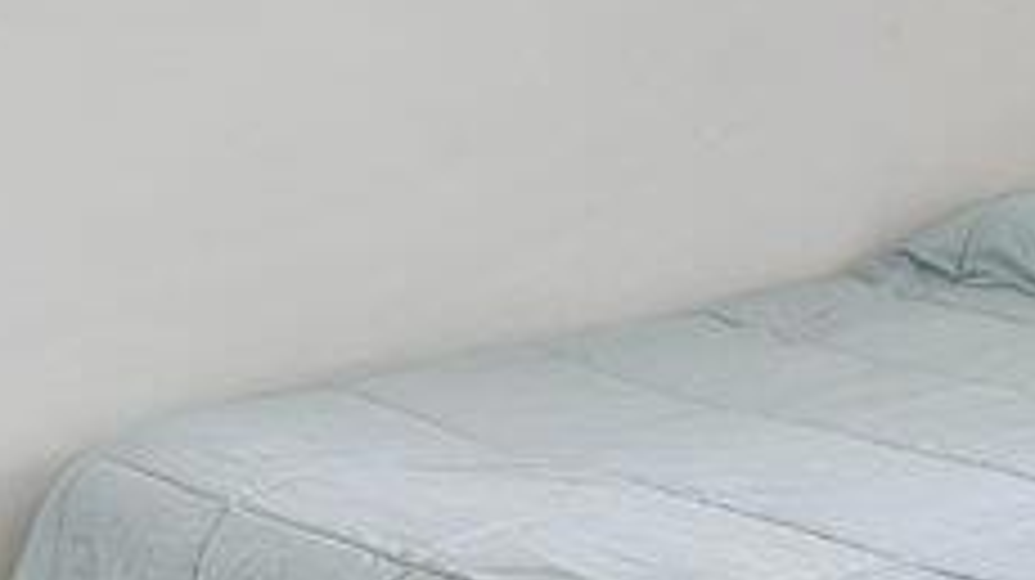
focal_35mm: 73
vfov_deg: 16.2
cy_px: 2
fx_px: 2002
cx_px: 999
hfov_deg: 27.5
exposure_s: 1/3
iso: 100
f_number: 5.6
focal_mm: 16
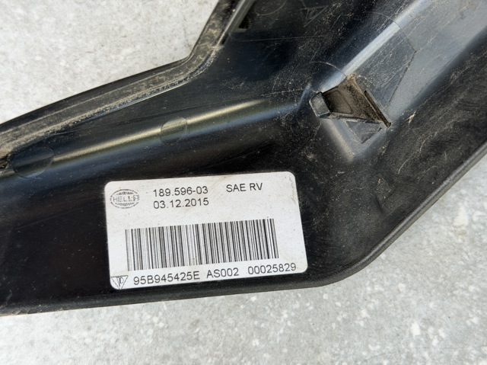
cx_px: 244
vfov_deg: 30.2
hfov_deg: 39.7
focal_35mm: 48
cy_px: 182
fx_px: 675
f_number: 1.78
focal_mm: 6.76
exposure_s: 1/132
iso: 64
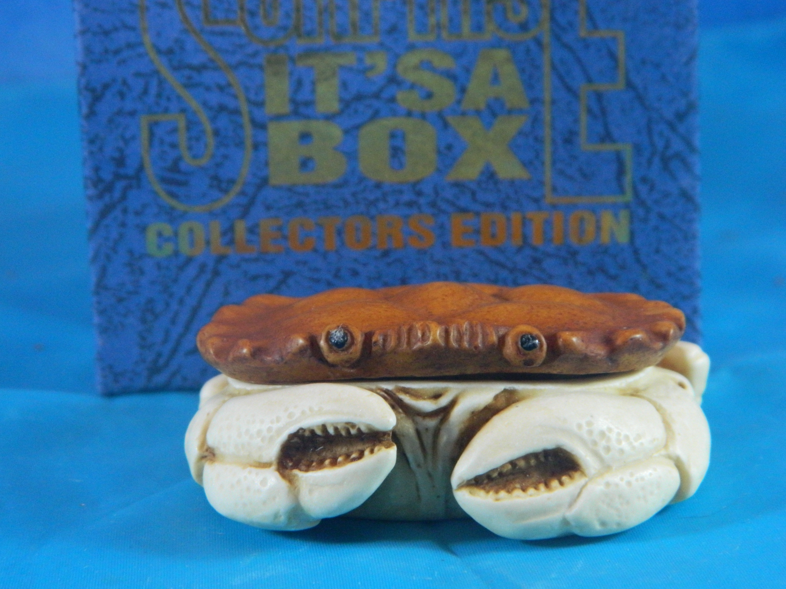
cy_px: 294
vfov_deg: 14.4
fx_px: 2339
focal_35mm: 103
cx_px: 393
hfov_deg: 19.1
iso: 400
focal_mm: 18.6
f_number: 4.5
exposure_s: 1/25
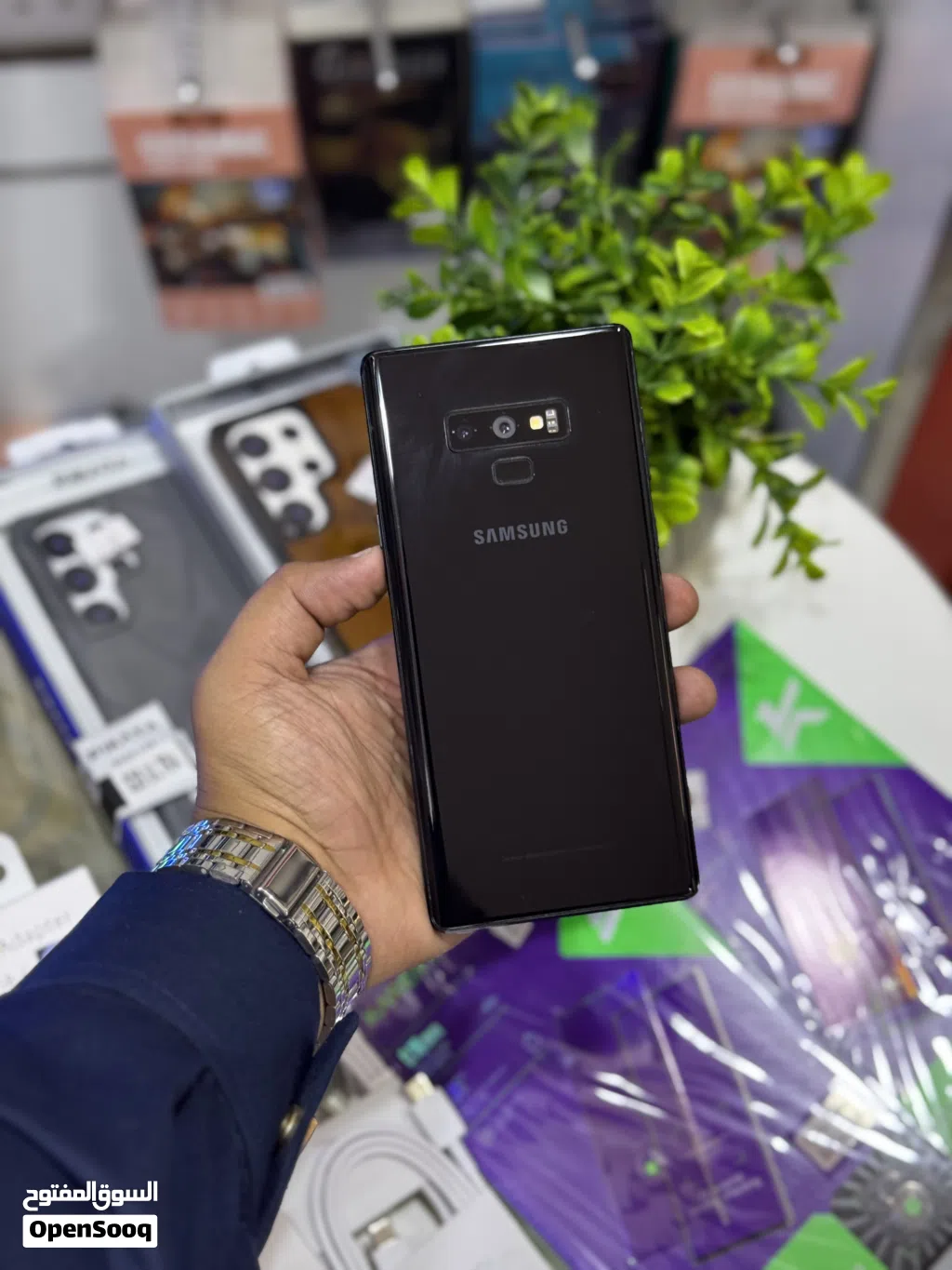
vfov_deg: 39.7
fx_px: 1760
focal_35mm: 48
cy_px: 635
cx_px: 476
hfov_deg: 30.3
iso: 160
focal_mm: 6.76
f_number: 1.78
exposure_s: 1/60
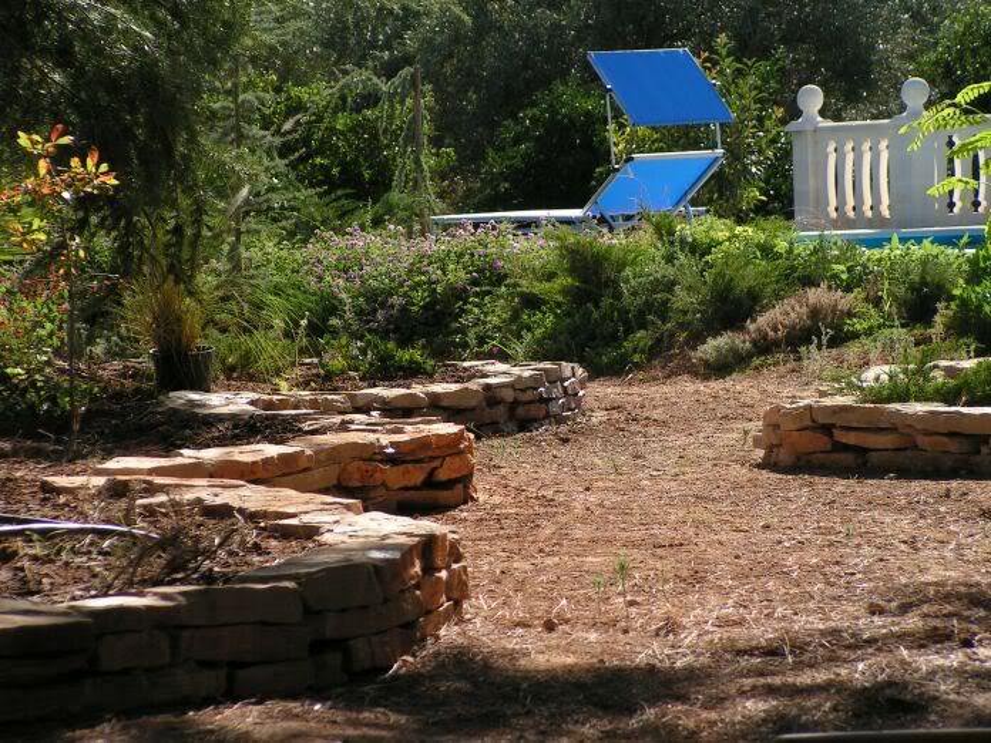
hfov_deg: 13.1
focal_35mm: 151
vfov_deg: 9.8
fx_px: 4323
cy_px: 372
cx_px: 496
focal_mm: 25.2
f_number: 3.4
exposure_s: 1/500
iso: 64
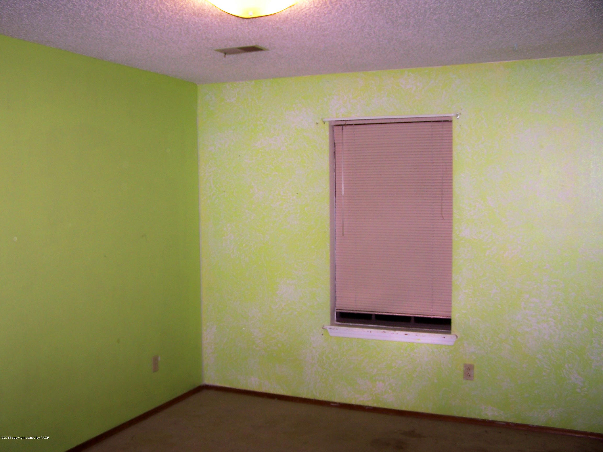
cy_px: 226
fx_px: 662
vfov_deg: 37.7
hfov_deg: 49.0
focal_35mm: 38
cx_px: 302
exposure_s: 1/60
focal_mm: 6.3
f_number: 2.8
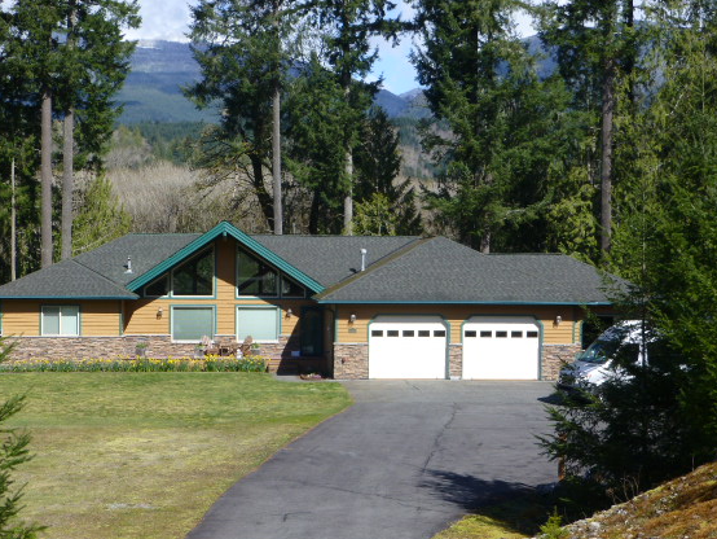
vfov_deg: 21.9
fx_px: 1388
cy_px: 310
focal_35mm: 67
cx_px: 339
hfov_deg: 29.0
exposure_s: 1/500
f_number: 4.7
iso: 100
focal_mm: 10.3
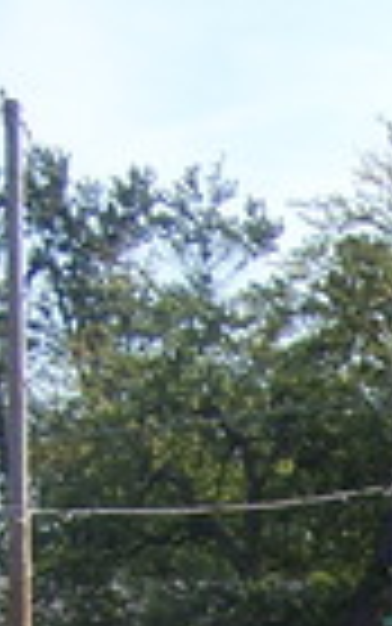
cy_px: 1076
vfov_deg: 10.7
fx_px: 3159
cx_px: 1230
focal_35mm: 185
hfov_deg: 6.4
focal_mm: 6.3
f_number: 2.8
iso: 80
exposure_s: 1/800
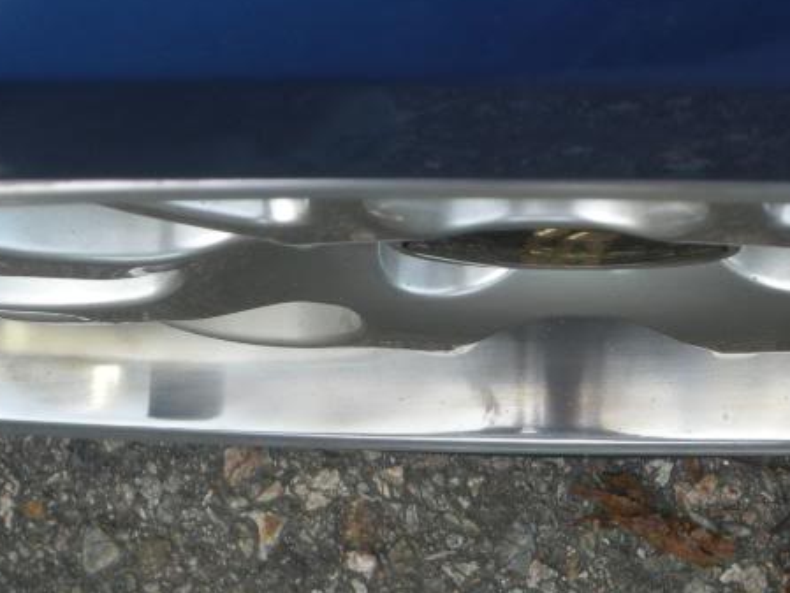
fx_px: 4269
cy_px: 262
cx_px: 480
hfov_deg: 10.6
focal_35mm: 187
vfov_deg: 7.9
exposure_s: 1/53.2
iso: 63
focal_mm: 17.1
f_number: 4.7
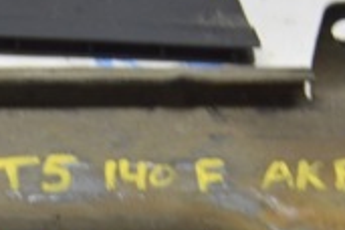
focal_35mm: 174
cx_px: -24
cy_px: 302
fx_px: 1666
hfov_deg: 11.7
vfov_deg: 7.8
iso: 400
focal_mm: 31
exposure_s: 1/20
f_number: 5.6
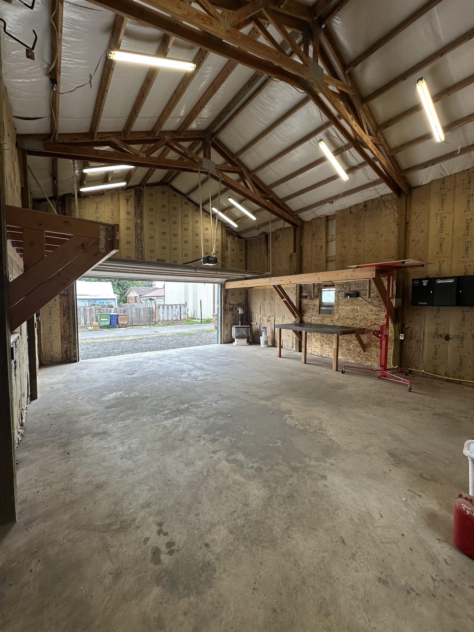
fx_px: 256
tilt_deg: -0.7
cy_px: 316
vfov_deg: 102.1
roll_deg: +0.2
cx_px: 237
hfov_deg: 85.7
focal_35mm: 14
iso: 100
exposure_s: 1/120
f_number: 2.2
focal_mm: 2.22
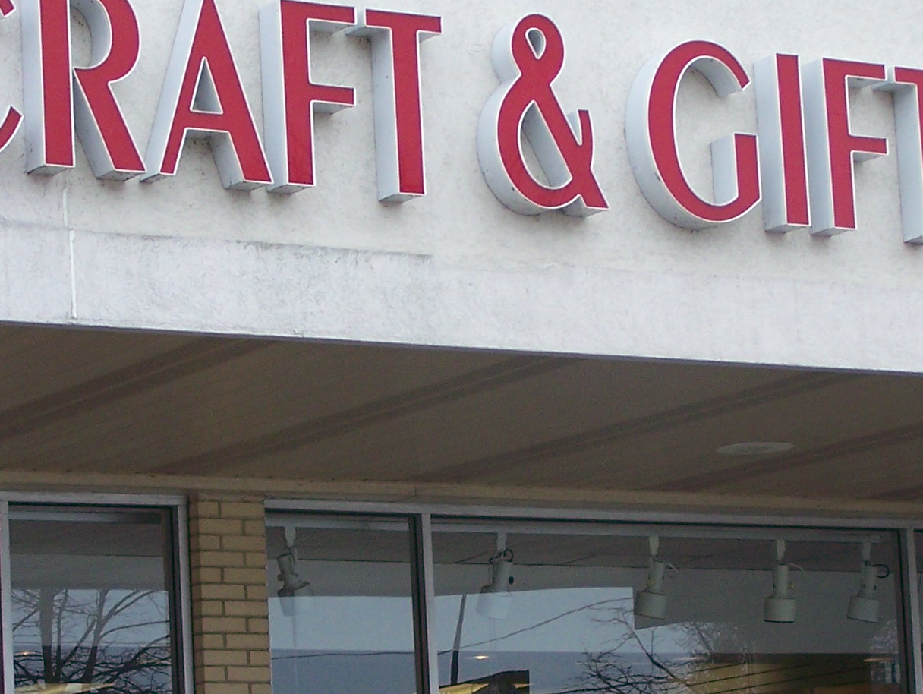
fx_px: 4163
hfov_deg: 12.6
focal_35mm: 156
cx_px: 540
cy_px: 512
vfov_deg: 9.5
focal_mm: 11.1
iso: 80
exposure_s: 1/320
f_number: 3.2
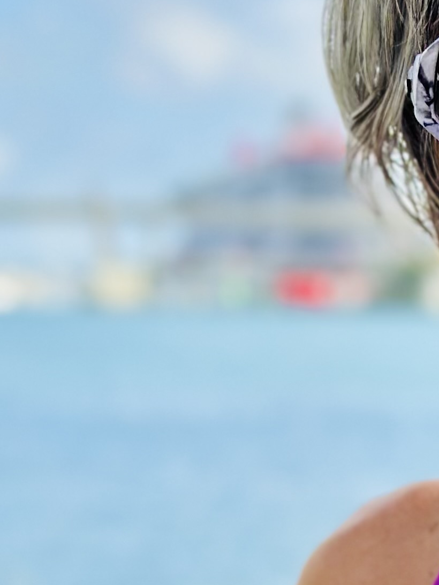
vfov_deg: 11.1
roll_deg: -2.4
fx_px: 2992
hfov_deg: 8.1
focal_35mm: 177
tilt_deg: -1.1
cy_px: 450
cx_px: 788
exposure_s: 1/3155
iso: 80
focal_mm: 6.86
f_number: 1.78
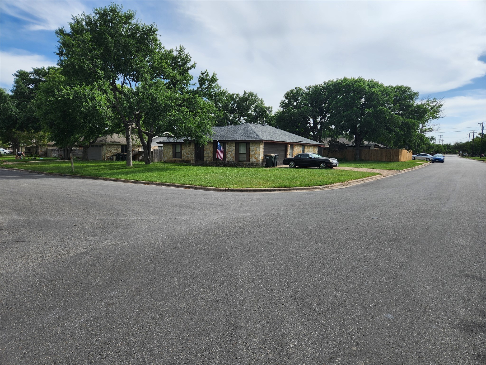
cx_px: 243
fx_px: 323
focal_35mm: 23
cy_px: 182
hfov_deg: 73.9
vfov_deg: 58.9
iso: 20
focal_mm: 5.4
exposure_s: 1/1804
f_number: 1.8
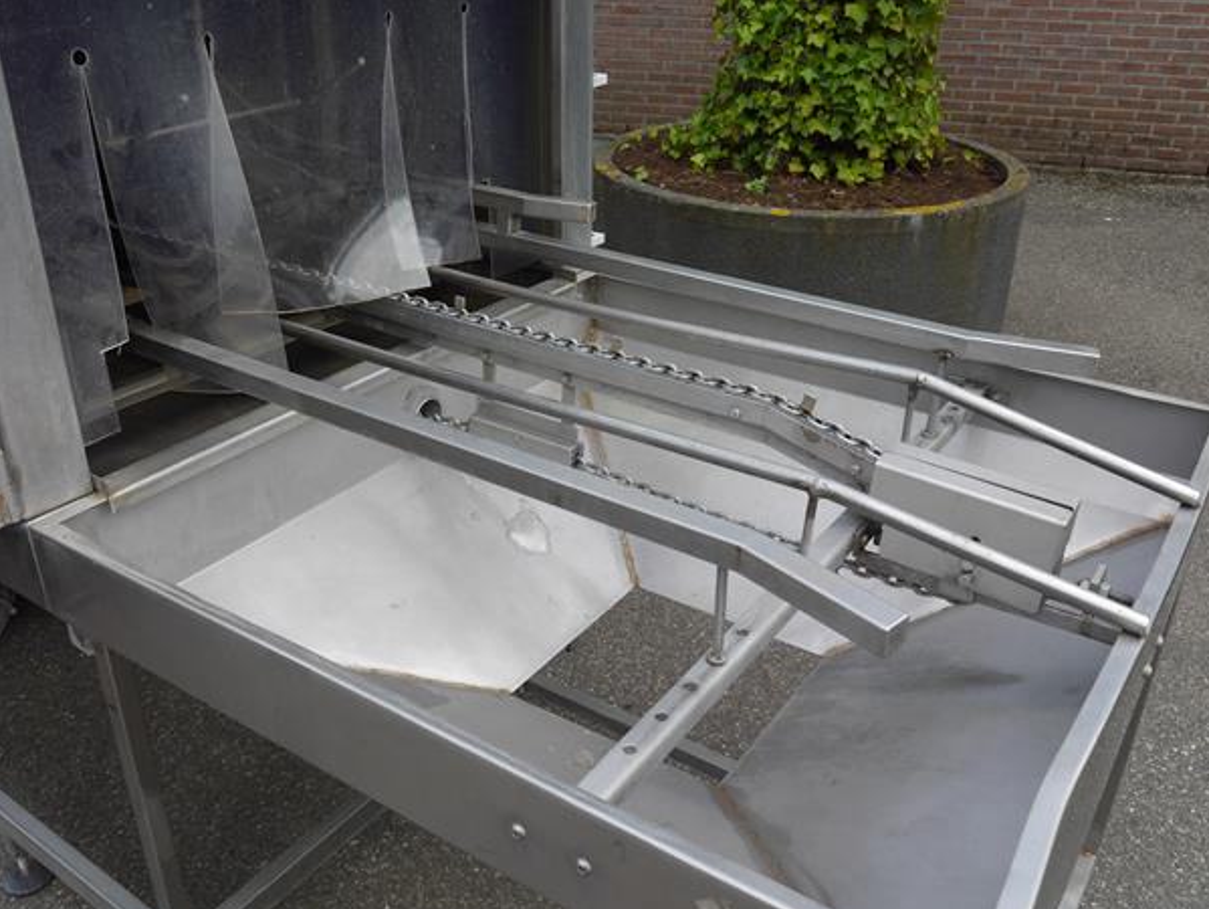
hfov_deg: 56.8
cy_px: 448
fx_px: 1118
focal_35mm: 32
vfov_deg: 44.2
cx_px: 576
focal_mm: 15
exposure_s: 1/320
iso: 160
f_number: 6.3
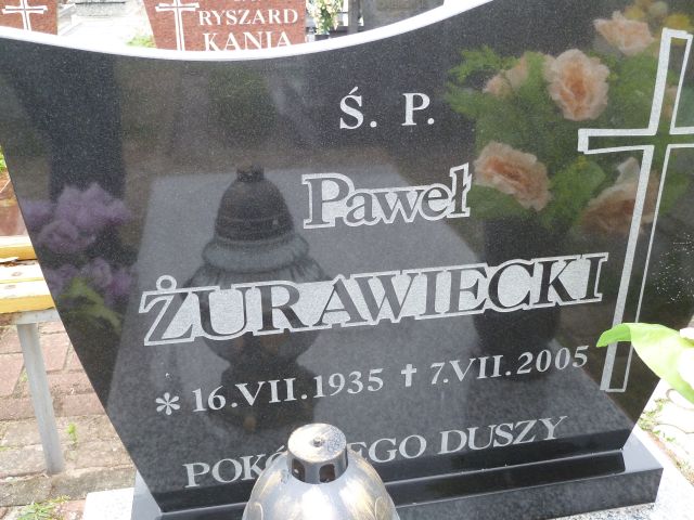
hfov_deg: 52.6
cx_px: 347
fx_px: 702
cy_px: 260
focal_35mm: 35
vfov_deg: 40.7
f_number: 3.5
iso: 125
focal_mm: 5.7
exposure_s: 1/30
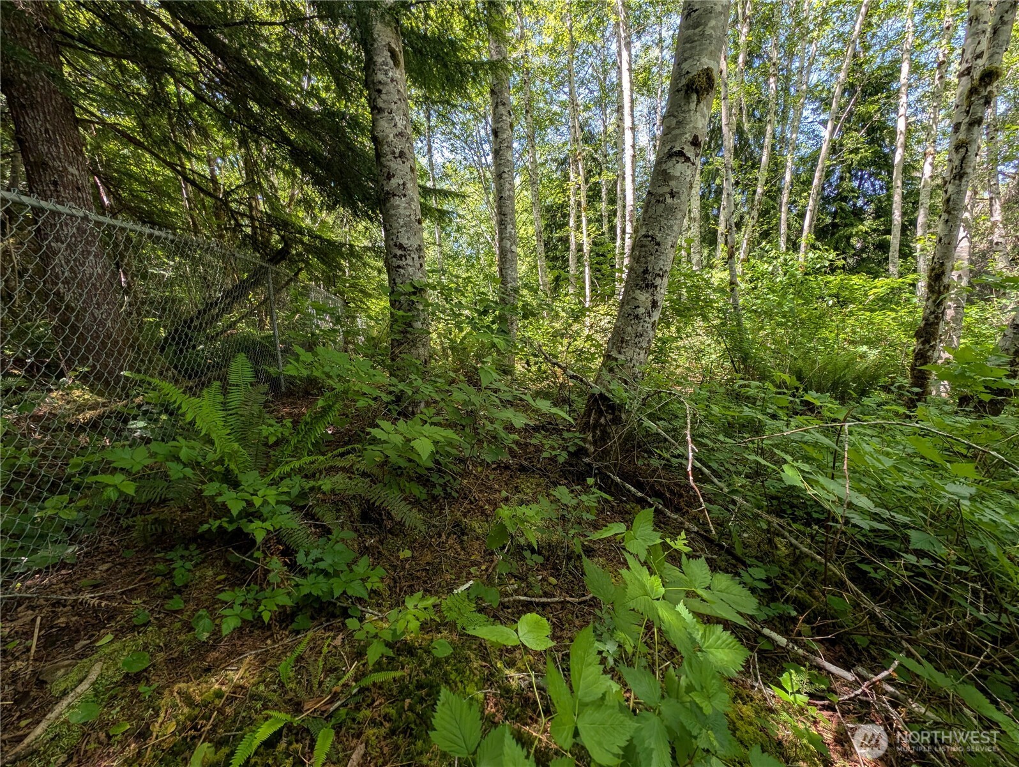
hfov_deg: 110.5
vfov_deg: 94.6
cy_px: 384
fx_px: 354
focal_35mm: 12
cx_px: 510
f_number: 1.95
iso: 50
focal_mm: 2.23
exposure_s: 1/189
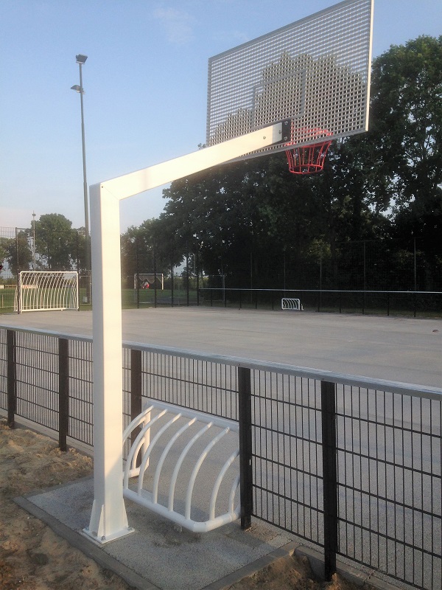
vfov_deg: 55.4
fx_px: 562
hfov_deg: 42.9
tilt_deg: +1.0
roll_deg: -1.0
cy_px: 295
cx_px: 221
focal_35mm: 33
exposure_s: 1/583
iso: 50
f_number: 2.4
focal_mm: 4.12
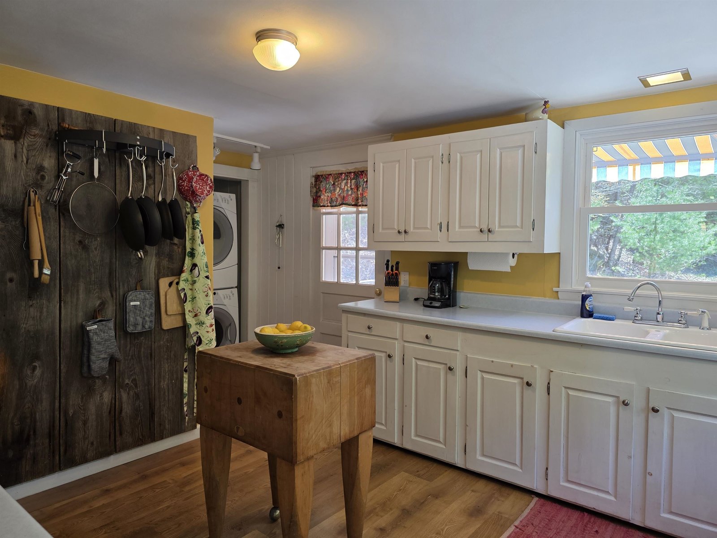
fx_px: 476
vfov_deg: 58.9
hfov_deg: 73.9
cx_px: 358
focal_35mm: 23
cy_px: 269
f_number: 1.7
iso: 100
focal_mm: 6.3
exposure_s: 1/120
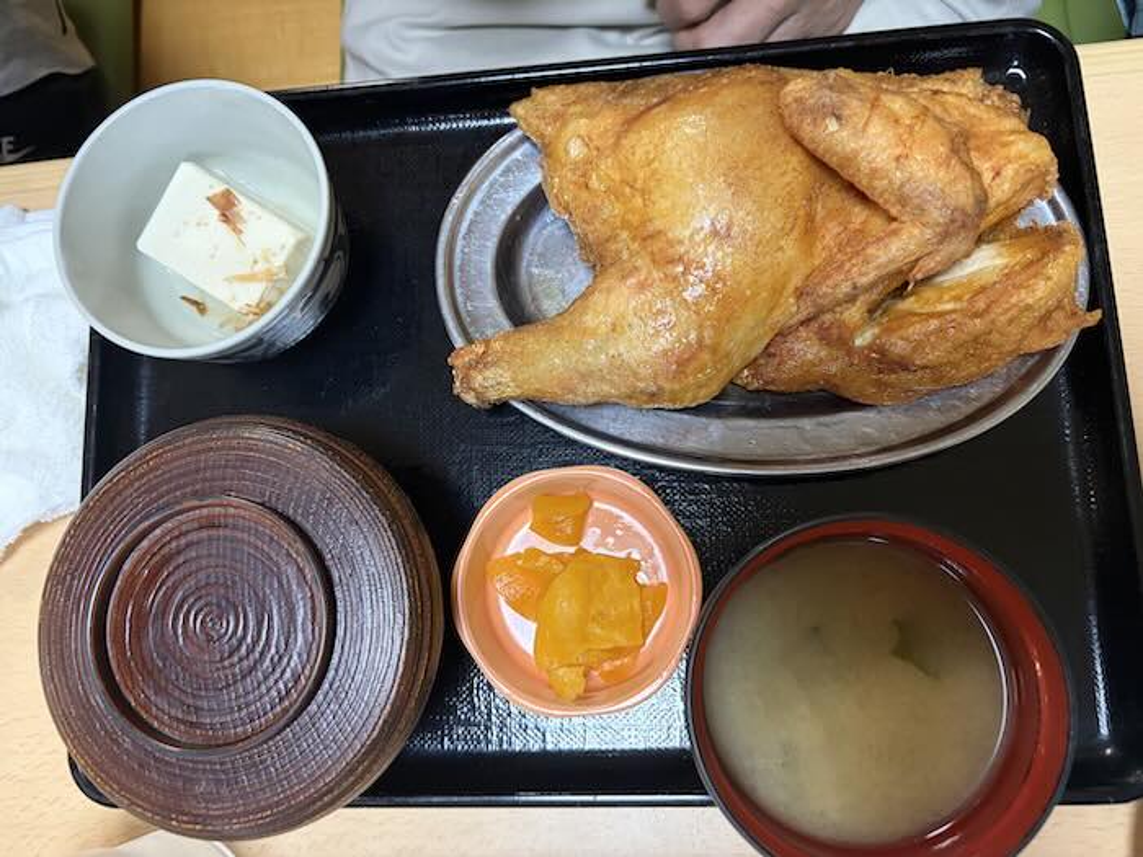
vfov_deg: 53.1
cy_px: 428
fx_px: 859
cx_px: 572
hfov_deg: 67.3
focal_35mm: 26
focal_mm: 5.96
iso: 320
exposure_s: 1/50
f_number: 1.6
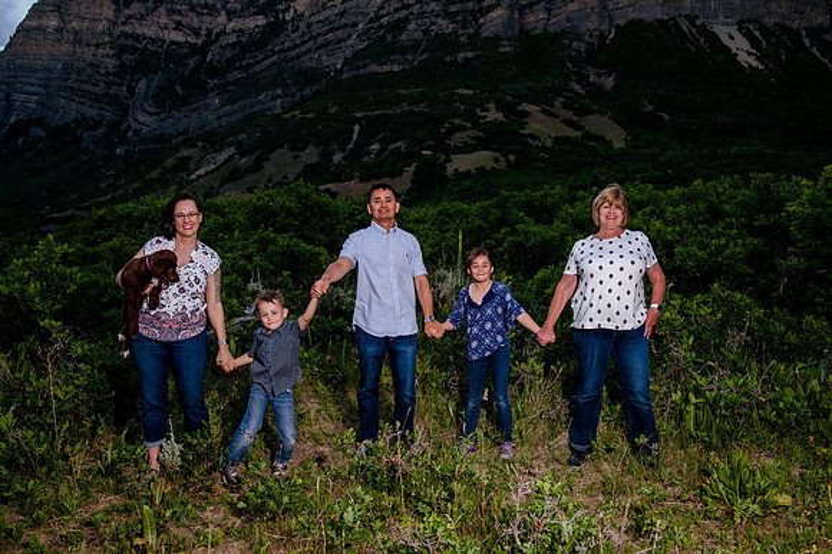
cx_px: 430
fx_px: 816
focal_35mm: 35
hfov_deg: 54.0
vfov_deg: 37.5
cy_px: 284
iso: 1250
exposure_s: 1/250
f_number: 5
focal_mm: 34
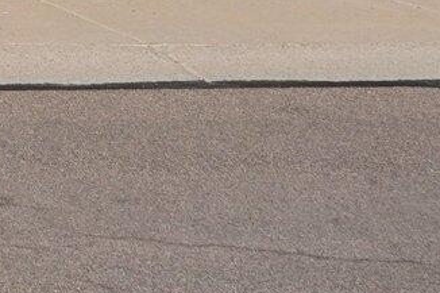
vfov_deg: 6.9
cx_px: -810
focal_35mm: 182
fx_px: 2223
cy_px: -507
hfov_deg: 9.3
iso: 400
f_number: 8
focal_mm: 29
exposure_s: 1/2000
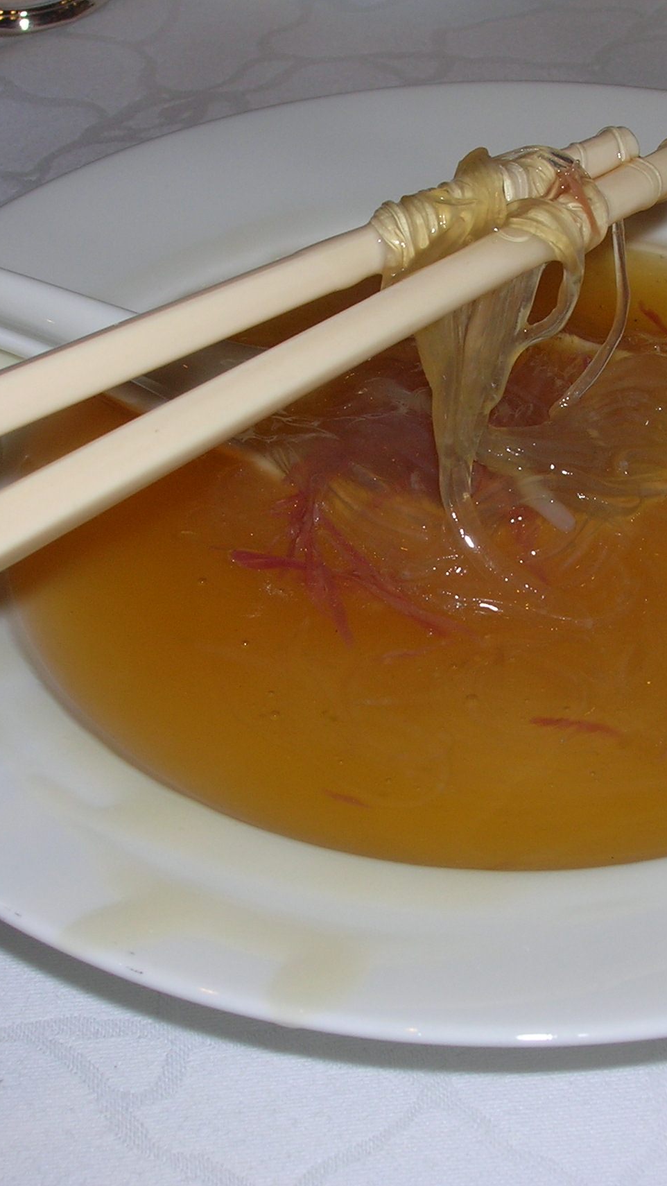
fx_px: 2106
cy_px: 593
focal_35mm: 67
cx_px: 497
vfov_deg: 31.4
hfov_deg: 17.9
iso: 50
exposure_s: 1/60.1
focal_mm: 7.7
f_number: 5.4
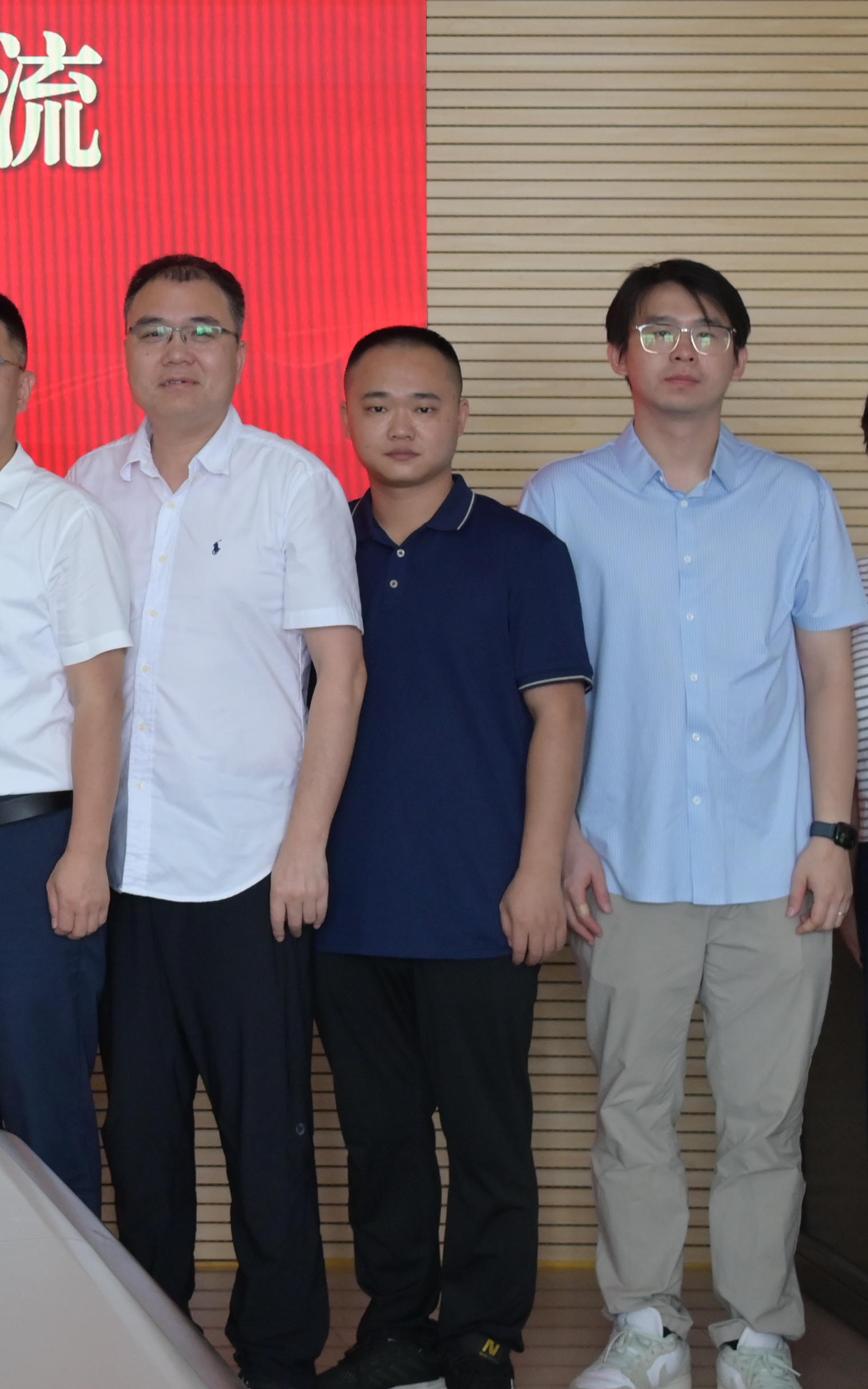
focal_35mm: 112
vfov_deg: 18.4
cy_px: 243
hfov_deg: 11.3
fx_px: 4238
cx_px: -395
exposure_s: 1/200
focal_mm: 44
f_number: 5
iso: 1600
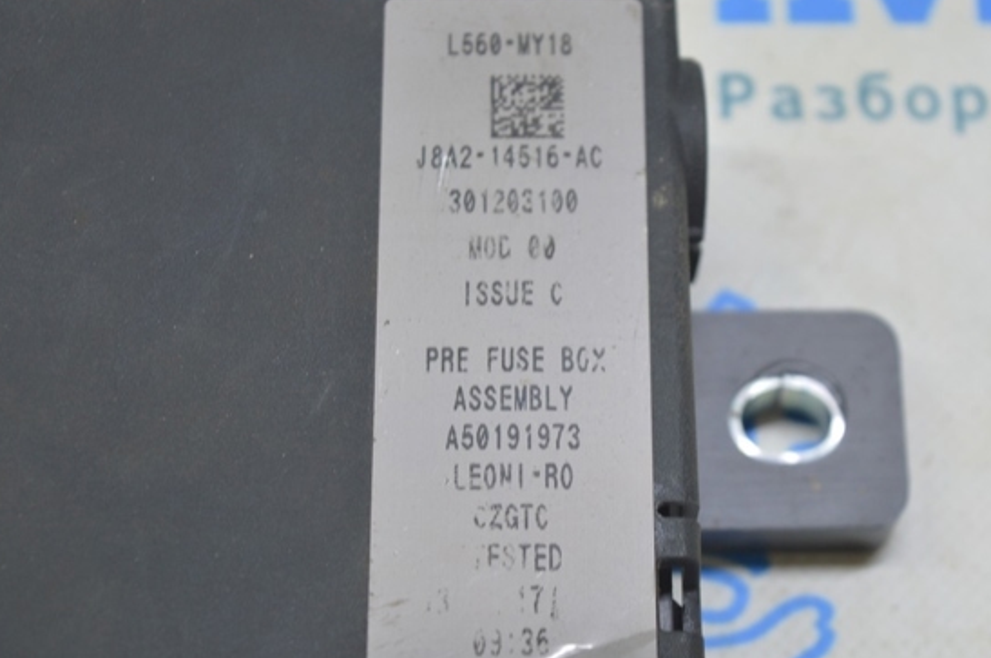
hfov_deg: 21.1
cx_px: 509
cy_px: 369
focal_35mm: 97
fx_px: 2655
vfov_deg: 14.1
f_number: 5.6
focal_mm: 55
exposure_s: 1/20
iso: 400
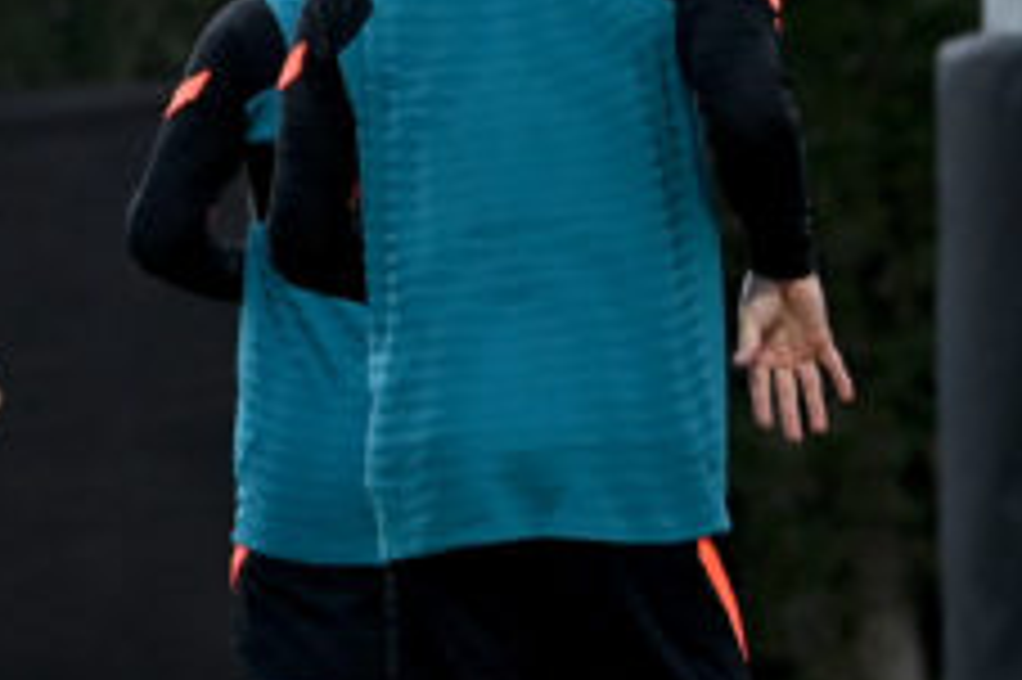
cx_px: -1139
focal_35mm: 744
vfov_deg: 1.8
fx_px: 21105
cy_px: 151
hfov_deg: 2.8
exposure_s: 1/400
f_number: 4
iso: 2000
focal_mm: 165
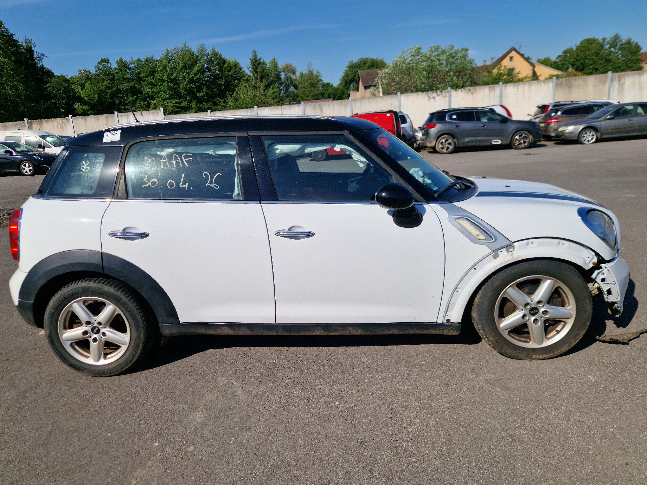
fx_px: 449
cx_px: 319
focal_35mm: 24
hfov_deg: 71.6
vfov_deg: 56.8
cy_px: 234
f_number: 1.8
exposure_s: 1/3333
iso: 50
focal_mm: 5.4
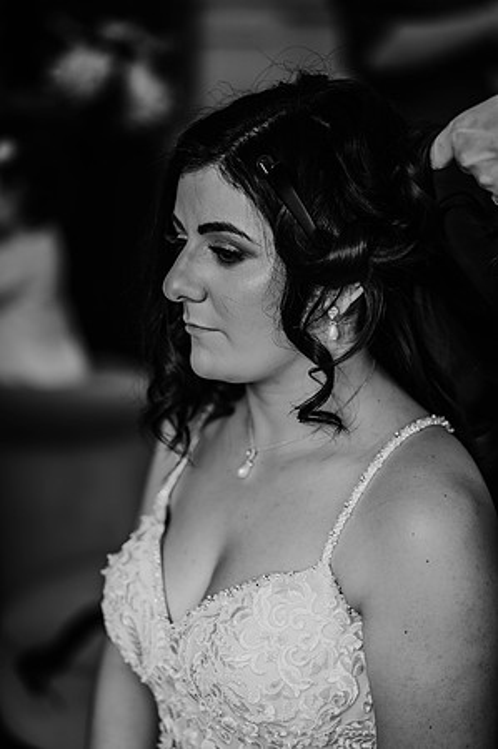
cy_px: 374
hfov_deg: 16.0
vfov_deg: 23.9
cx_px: 249
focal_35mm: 85
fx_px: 1768
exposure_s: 1/160
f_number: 1.8
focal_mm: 85
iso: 320
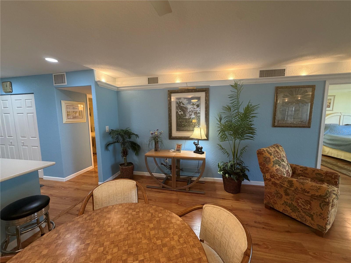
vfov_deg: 85.7
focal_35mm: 14
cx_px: 176
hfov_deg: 102.1
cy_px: 132
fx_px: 142
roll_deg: +0.9
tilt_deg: -6.7
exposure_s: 1/60
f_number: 2.2
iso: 250
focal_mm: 2.22
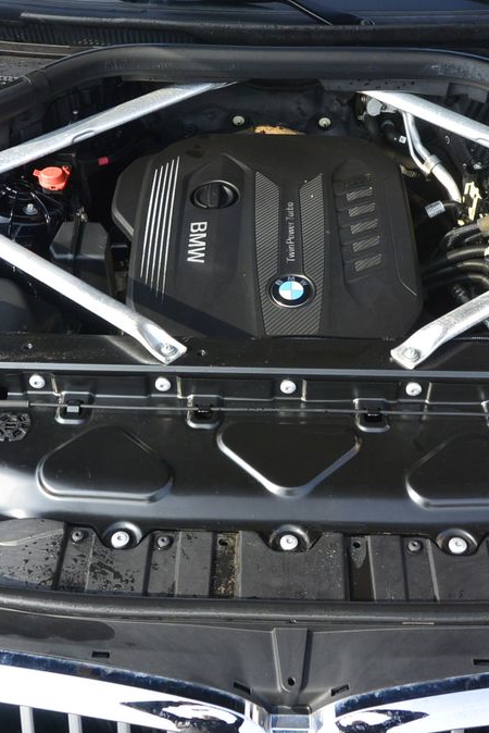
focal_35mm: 41
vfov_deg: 47.4
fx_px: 834
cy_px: 370
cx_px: 263
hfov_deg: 32.6
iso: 160
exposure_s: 1/500
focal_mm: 10
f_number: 4.5
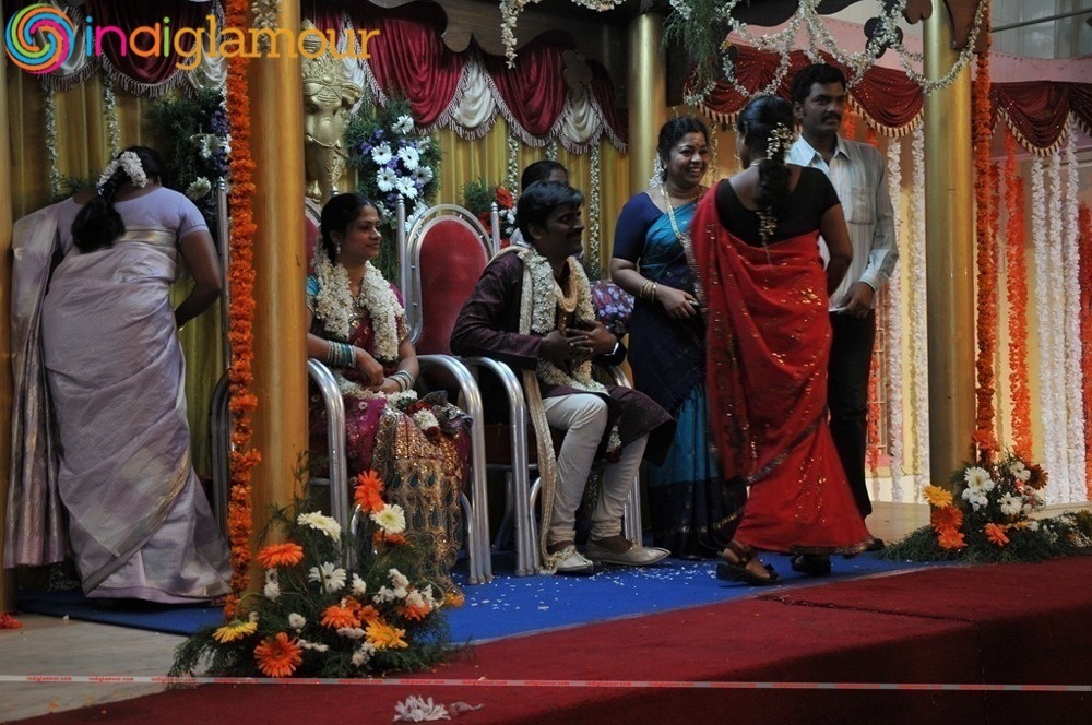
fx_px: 1727
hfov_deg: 35.1
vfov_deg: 23.7
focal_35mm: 57
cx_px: 546
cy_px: 362
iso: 640
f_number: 4.5
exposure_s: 1/80
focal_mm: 38
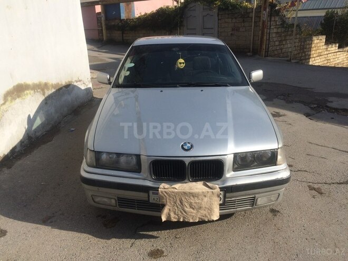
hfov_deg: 61.7
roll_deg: +2.0
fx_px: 292
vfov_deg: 48.2
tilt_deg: -20.4
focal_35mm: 29
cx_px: 174
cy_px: 130
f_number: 2.2
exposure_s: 1/2564
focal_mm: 4.15
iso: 32
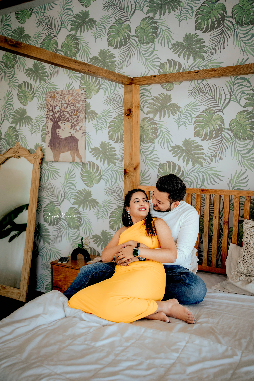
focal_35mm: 35
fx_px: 370
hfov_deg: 37.9
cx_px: 127
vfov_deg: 54.4
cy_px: 190
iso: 1000
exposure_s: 1/1000
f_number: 2
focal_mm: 35
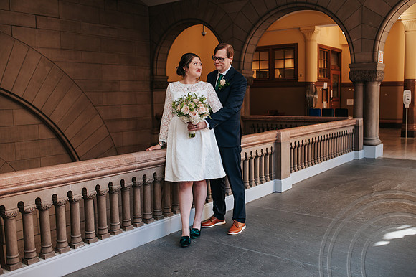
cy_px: 144
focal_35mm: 37
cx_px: 217
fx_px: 422
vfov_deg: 36.3
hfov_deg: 52.5
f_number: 2.8
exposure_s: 1/200
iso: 500
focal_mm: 35
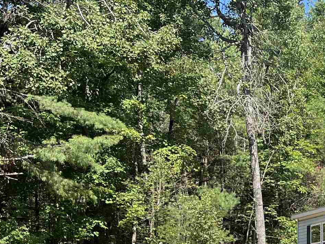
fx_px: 789
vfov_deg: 17.0
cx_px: 493
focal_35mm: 84
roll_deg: +0.1
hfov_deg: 20.0
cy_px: 265
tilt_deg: +2.2
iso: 50
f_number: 1.6
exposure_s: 1/1497
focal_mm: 5.1
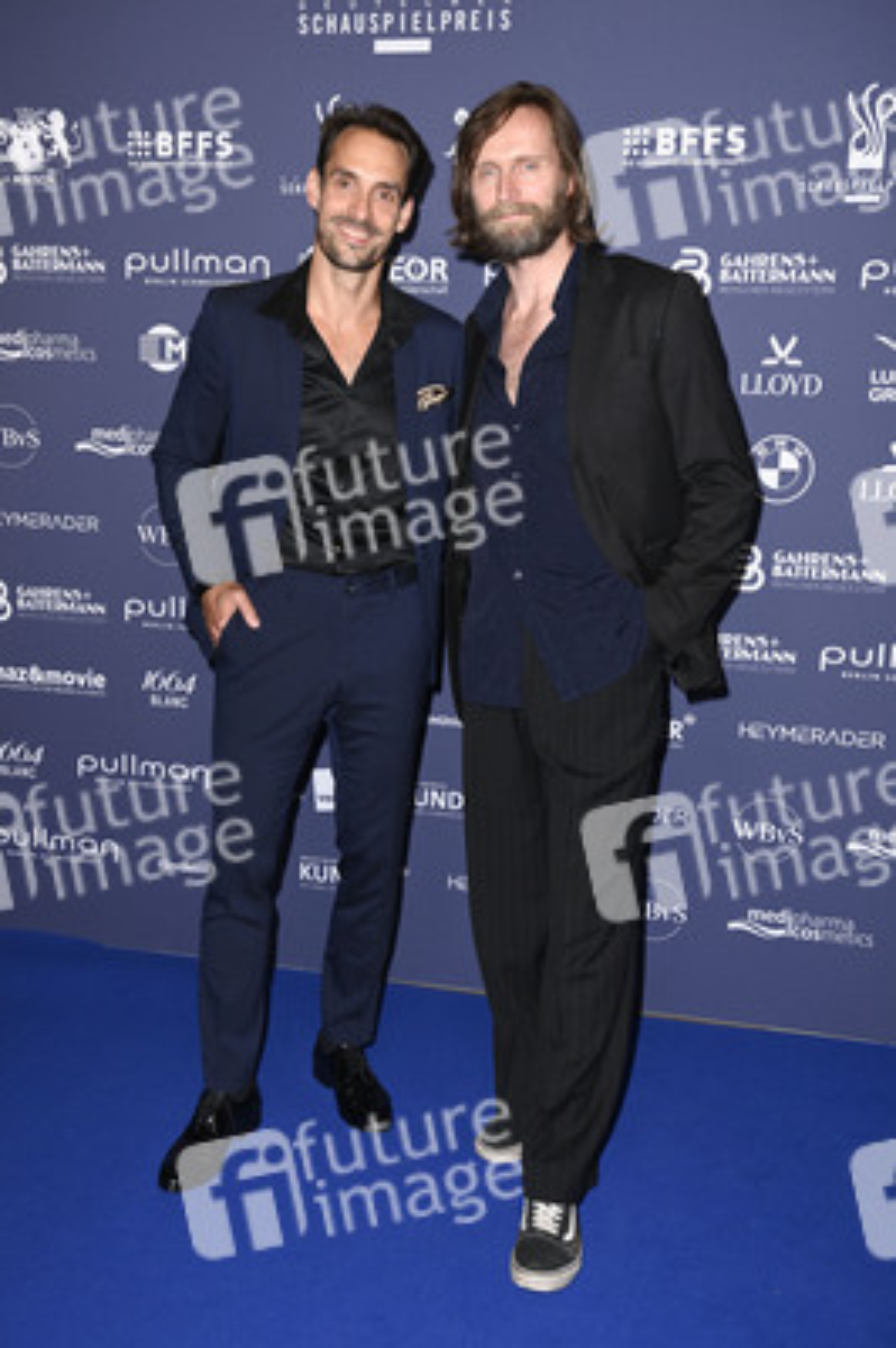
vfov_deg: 48.5
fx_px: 1496
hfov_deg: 33.3
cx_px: 448
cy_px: 674
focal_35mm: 40
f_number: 5.6
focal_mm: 40
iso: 320
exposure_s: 1/250
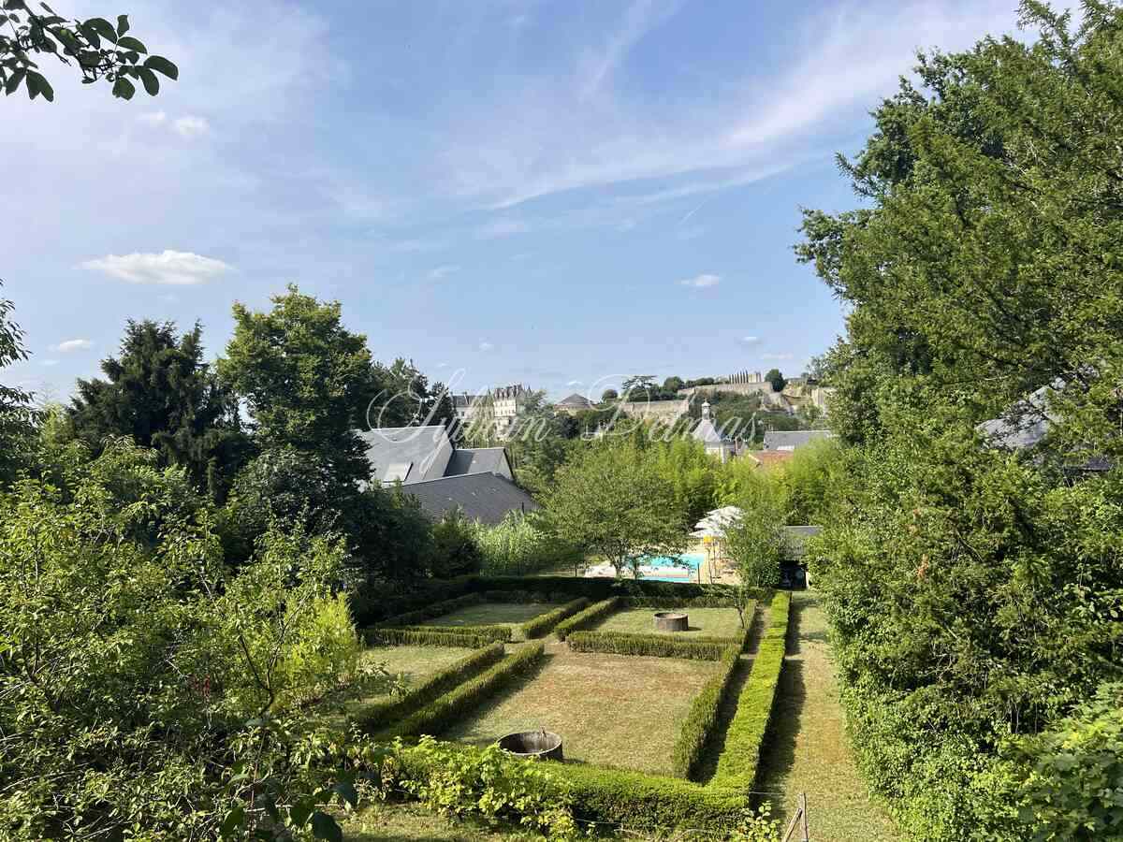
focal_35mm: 26
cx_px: 562
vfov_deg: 53.1
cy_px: 421
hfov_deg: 67.3
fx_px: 843
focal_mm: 5.7
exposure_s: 1/4115
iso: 50
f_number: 1.5
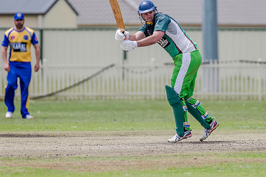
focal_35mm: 750
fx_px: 5545
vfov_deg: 1.8
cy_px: 68
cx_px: 148
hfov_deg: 2.7
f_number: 7.1
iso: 800
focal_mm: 600
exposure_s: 1/2500
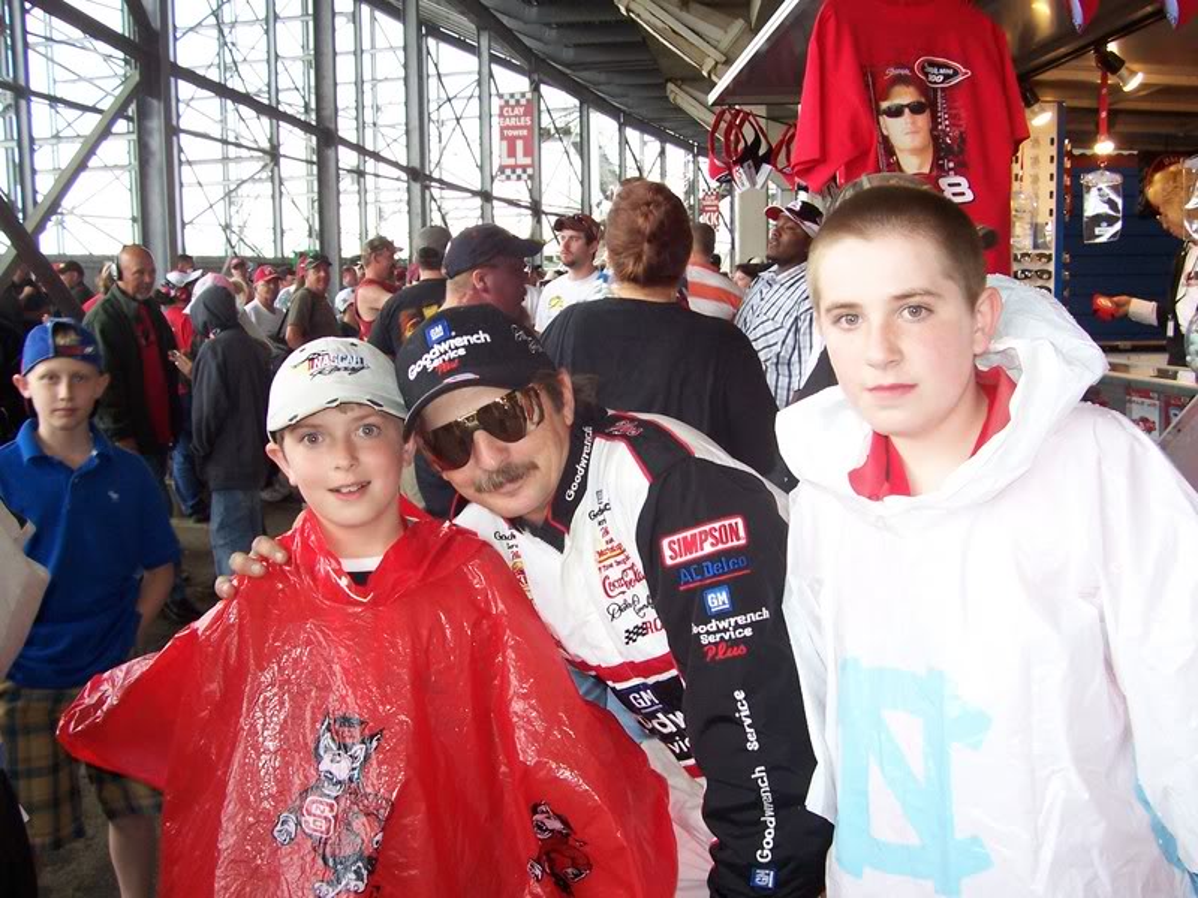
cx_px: 599
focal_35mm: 34
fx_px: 1177
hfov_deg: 54.0
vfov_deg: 41.8
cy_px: 449
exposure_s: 1/60
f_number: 2.7
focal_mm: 5.6
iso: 160
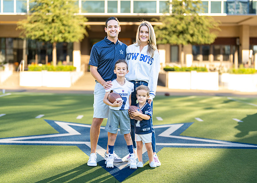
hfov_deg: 33.1
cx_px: 128
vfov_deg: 24.0
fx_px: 432
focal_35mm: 59
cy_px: 89
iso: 100
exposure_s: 1/1600
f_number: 1.2
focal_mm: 50
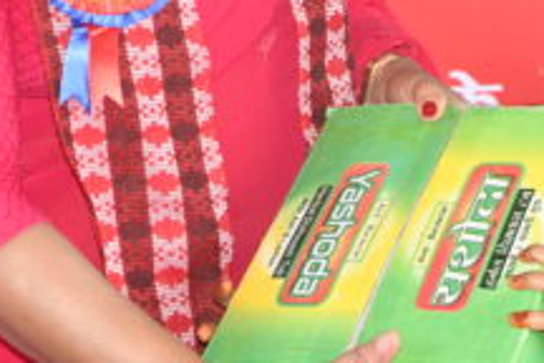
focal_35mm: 142
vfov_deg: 9.6
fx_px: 2146
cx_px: 370
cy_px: 0
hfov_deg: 14.4
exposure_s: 1/200
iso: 1600
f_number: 4.5
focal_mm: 27
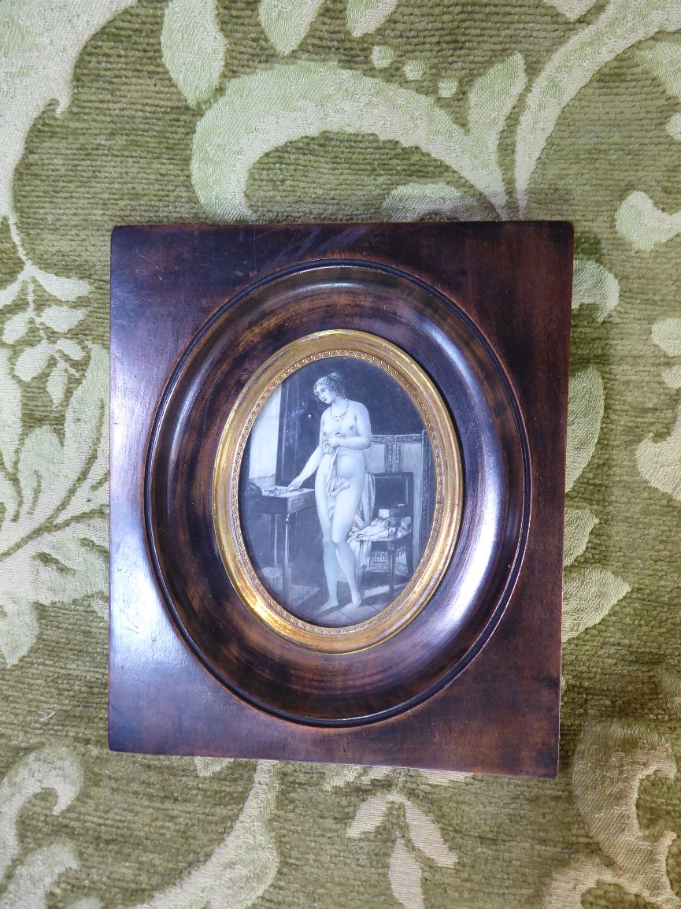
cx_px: 341
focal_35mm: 26
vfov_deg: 67.3
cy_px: 451
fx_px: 682
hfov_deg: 53.0
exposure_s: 1/50
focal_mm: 4.3
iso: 400
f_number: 3.3
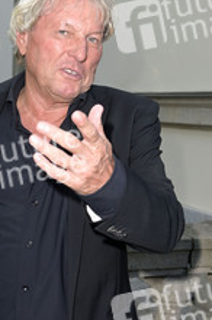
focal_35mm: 69
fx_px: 611
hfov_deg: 19.5
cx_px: 54
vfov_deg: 28.9
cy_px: 237
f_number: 5.6
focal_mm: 38
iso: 1000
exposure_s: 1/200
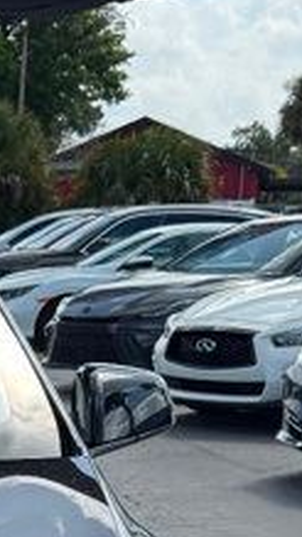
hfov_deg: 9.1
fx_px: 1739
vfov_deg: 16.7
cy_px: 677
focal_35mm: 122
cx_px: -361
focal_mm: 6.76
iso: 100
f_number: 1.78
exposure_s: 1/3953
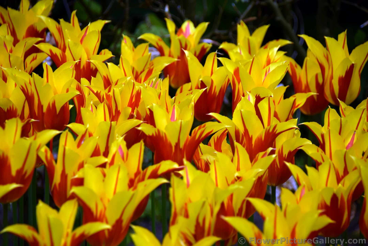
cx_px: 184
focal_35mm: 375
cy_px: 123
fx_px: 3833
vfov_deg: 3.7
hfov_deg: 5.5
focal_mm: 250
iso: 280
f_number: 6.3
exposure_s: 1/500
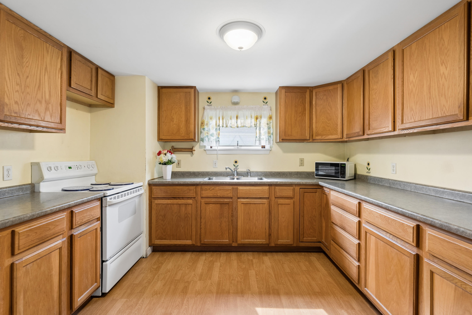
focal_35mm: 17
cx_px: 236
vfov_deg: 70.5
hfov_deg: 93.3
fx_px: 223
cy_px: 158
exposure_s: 1/15
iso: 320
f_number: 7.1
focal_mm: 17
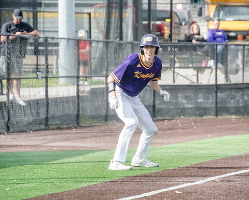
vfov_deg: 4.1
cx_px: 134
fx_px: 2756
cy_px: 100
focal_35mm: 374
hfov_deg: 5.2
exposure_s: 1/4000
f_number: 5.6
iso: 5000
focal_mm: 220
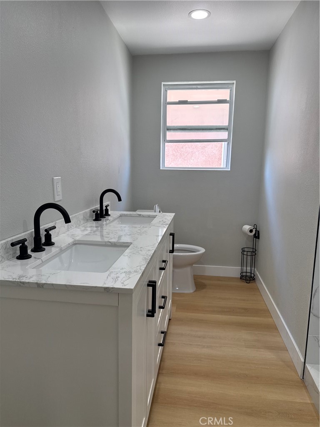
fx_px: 296
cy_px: 214
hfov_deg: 56.8
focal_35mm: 24
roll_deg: -1.9
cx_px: 160
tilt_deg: -9.0
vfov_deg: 71.6
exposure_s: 1/184
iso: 100
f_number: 1.78
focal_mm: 6.76
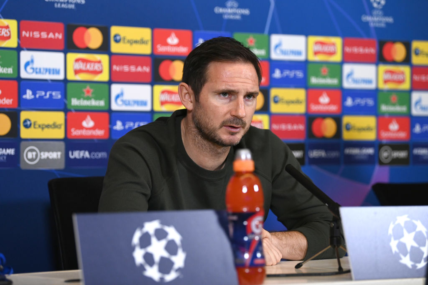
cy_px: 142
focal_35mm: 125
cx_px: 214
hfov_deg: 16.4
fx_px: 1486
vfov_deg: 11.0
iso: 3200
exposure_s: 1/500
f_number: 2.8
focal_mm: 125
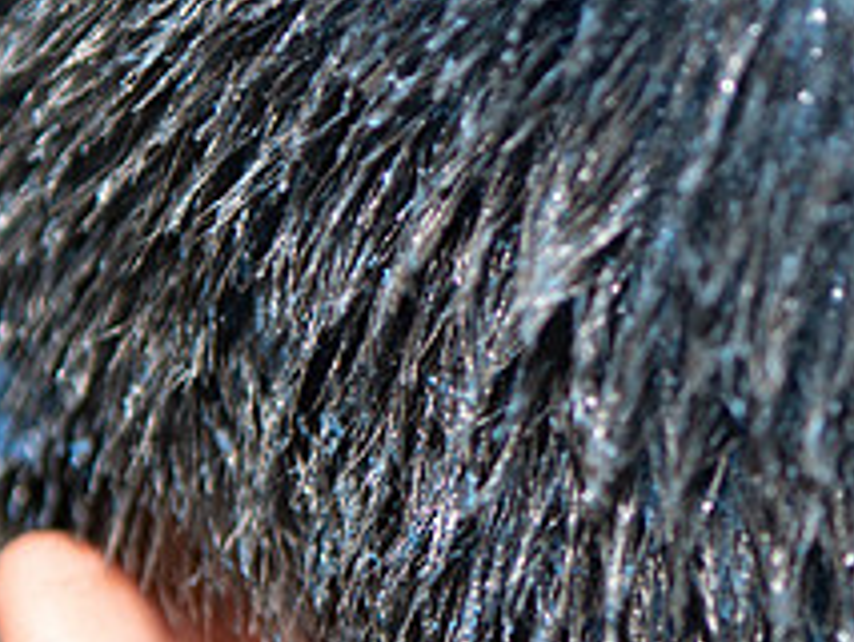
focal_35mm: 177
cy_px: 78
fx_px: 4369
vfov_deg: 8.4
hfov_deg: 11.1
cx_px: 782
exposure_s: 1/200
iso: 400
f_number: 2.8
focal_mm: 45
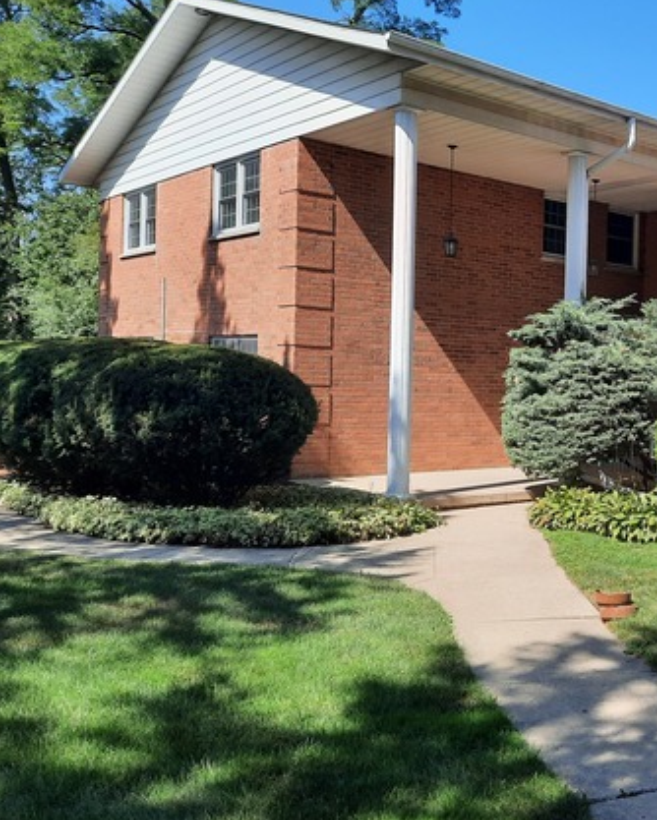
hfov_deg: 35.5
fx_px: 947
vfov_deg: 46.8
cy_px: 403
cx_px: 615
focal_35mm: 39
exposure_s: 1/763
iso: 32
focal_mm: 4.6
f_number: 2
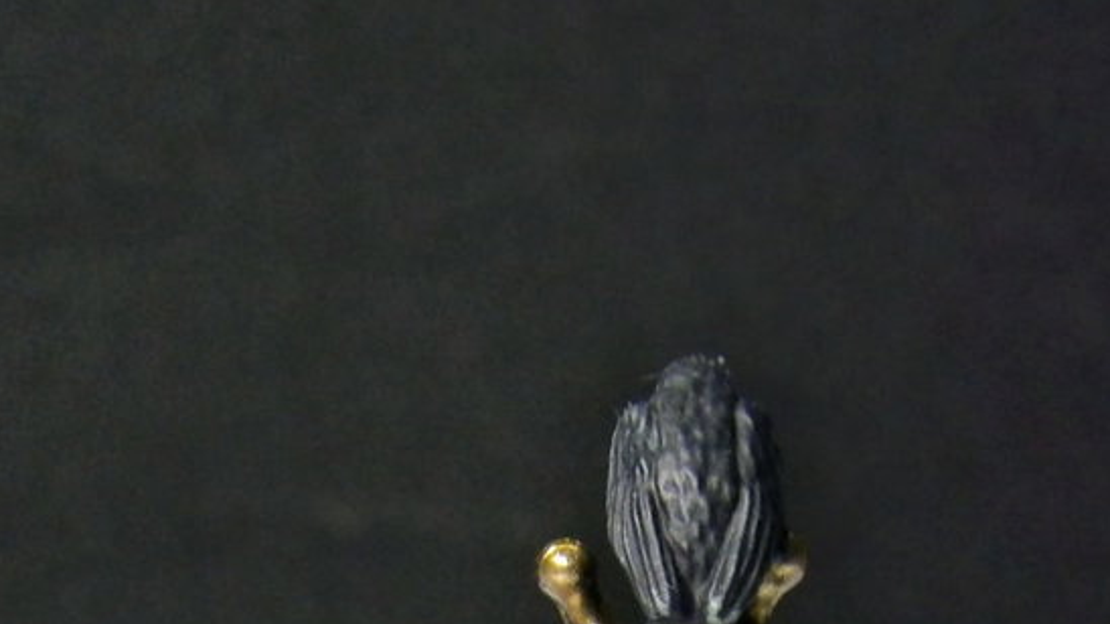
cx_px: 567
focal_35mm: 229
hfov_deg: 9.4
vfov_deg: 5.2
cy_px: 1179
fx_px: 6739
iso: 698
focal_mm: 13
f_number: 4.1
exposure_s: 1/27
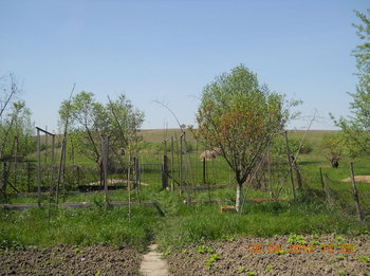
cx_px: 185
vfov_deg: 35.0
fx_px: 437
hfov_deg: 45.9
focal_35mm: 41
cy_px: 138
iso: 80
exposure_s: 1/400
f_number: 5.5
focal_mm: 6.72
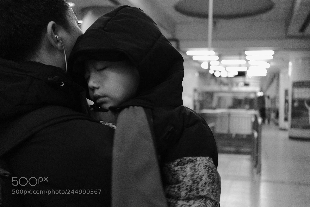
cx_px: 155
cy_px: 104
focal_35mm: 41
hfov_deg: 47.4
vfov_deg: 32.6
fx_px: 353
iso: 3200
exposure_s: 1/125
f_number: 2.8
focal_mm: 27
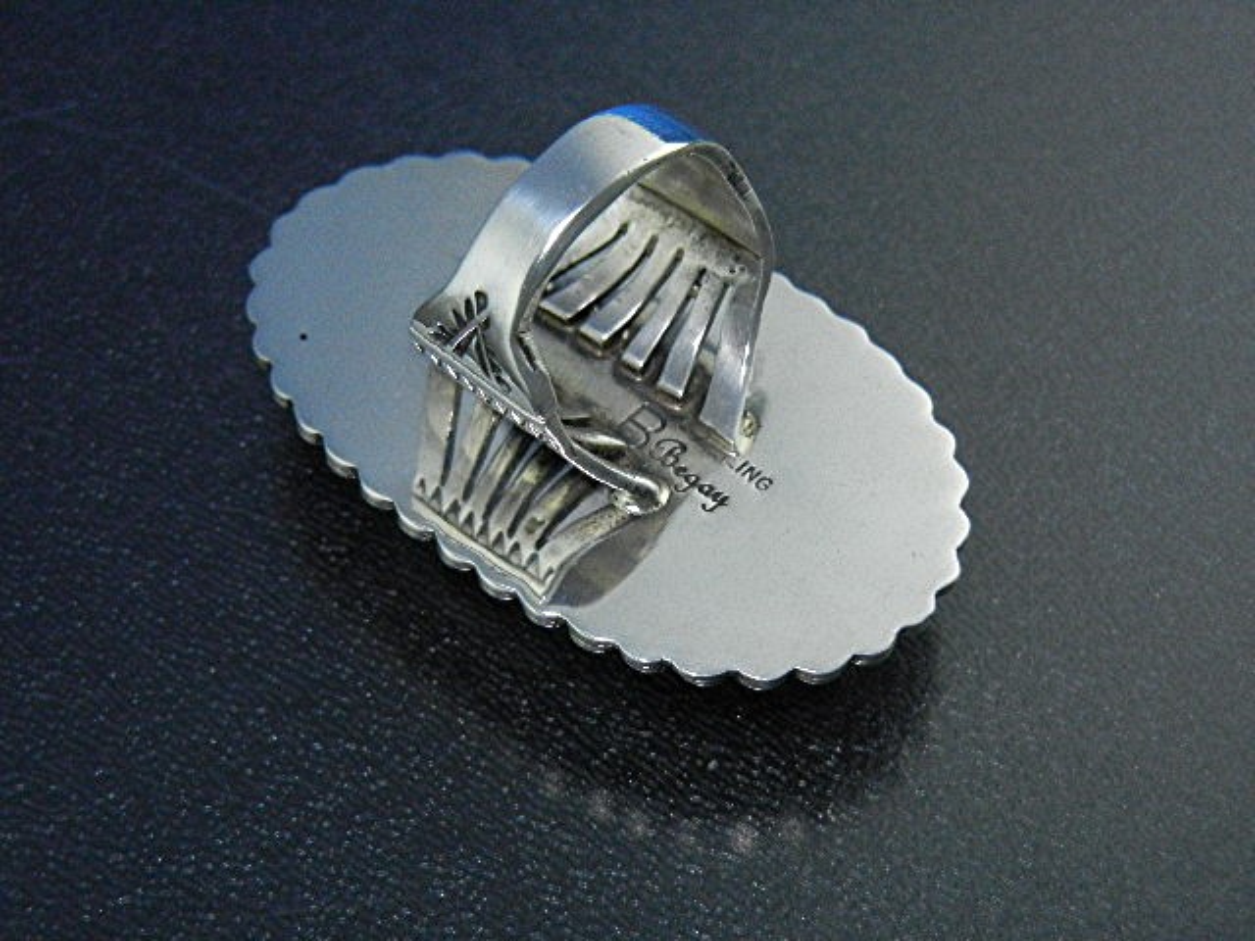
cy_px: 470
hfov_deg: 25.3
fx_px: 2792
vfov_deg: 19.1
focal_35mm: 77
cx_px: 628
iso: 800
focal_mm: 13.9
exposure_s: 1/30
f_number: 8.6
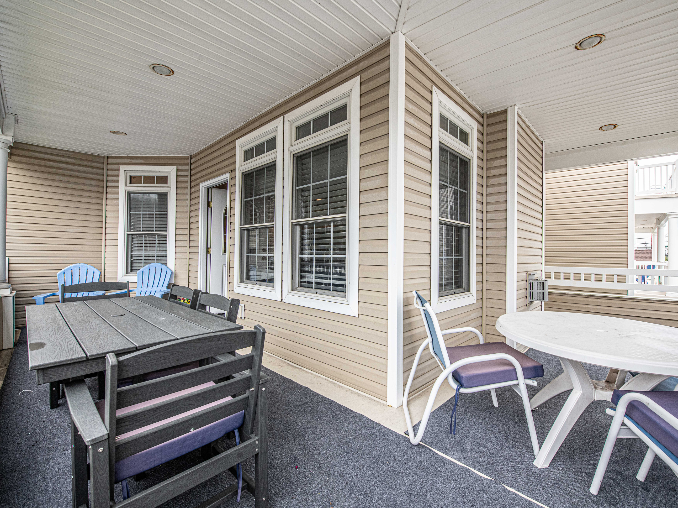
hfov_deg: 97.6
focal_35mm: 15
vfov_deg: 81.2
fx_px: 297
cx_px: 357
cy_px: 254
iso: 450
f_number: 9
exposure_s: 1/125
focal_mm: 14
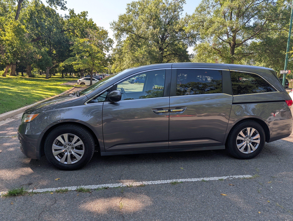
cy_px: 110
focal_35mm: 24
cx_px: 146
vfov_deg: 56.9
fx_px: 203
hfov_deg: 71.5
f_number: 1.68
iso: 17
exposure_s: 1/314
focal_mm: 6.9
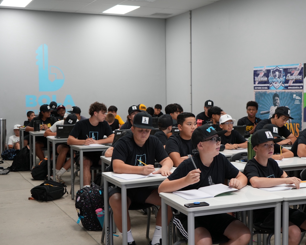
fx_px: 471
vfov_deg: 29.1
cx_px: 182
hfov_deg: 35.9
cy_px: 122
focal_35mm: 52
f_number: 4.5
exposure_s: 1/50
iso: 500
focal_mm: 46
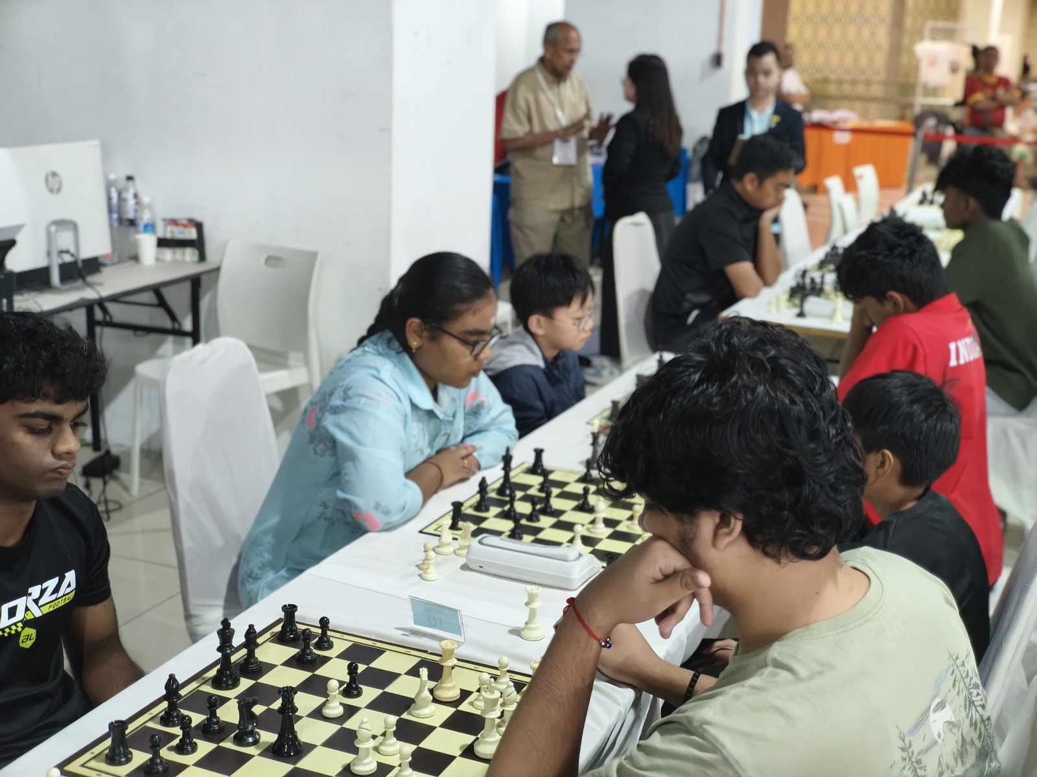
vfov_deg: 31.5
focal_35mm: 46
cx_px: 518
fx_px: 1378
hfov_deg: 41.2
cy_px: 388
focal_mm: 7.1
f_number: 1.9
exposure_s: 1/99.5
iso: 2000
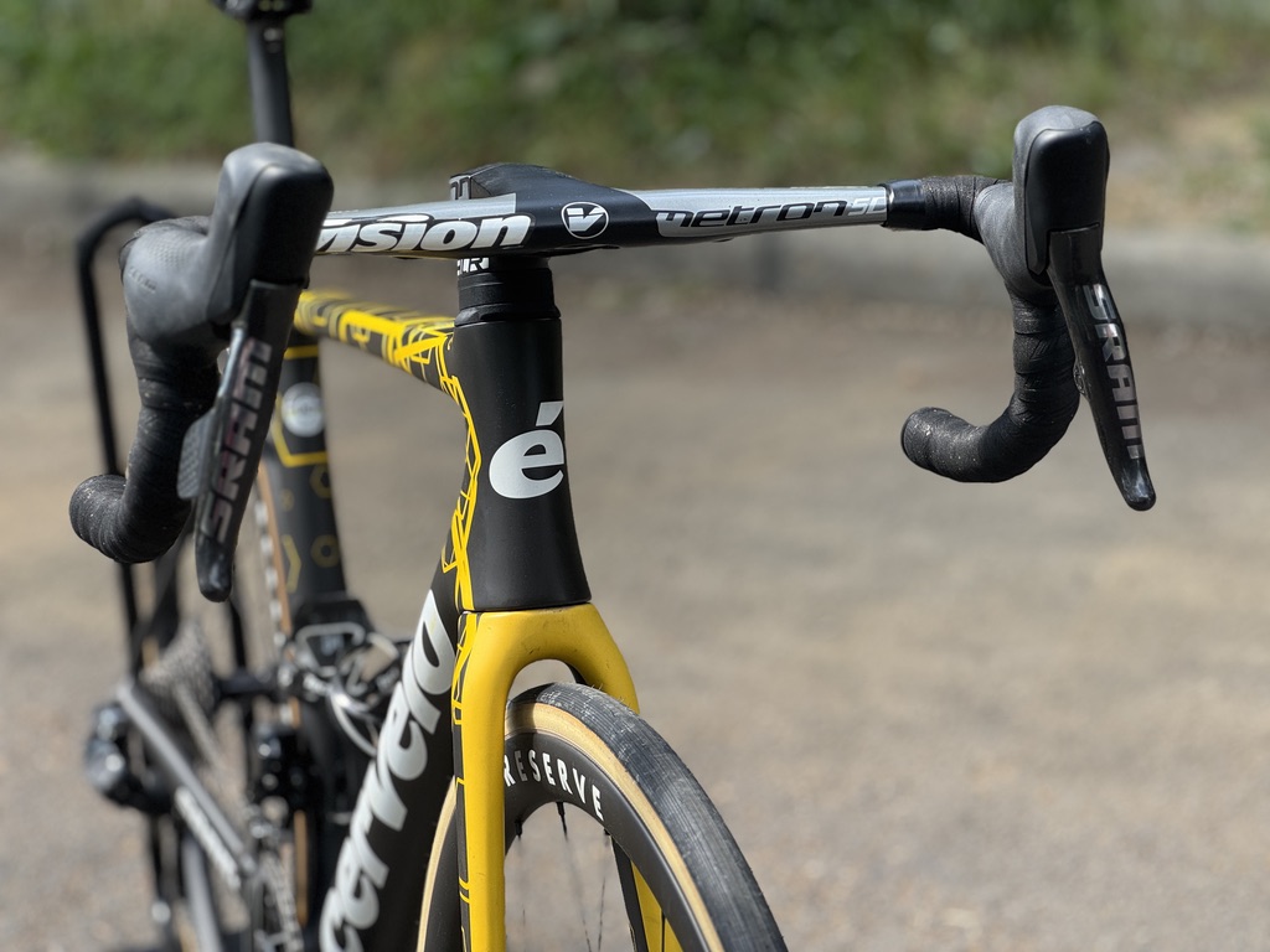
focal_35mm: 77
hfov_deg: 25.3
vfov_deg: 19.1
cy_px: 476
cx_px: 635
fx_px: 2825
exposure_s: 1/131
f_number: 2.8
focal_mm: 9
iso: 25
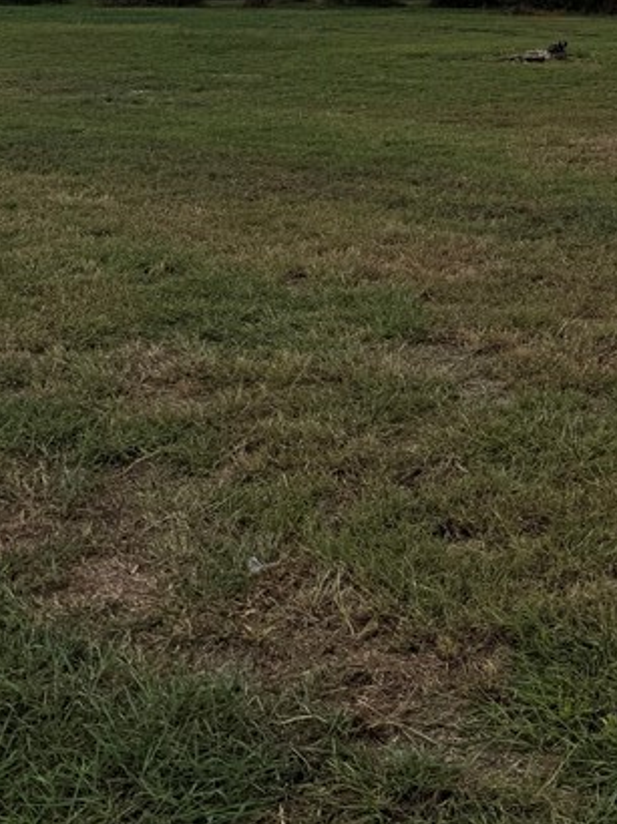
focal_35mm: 60
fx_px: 1427
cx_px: 758
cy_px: -100
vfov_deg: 28.9
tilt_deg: +3.9
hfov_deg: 22.3
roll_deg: -0.9
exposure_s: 1/9009
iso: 80
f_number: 1.78
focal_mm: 6.76
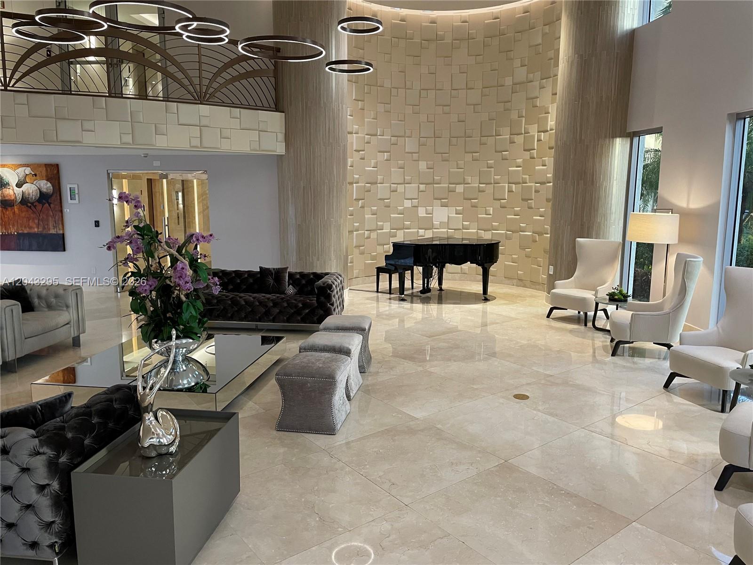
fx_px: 566
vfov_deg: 53.1
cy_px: 282
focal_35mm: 26
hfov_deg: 67.3
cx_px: 376
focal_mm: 4.2
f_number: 1.6
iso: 250
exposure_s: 1/60
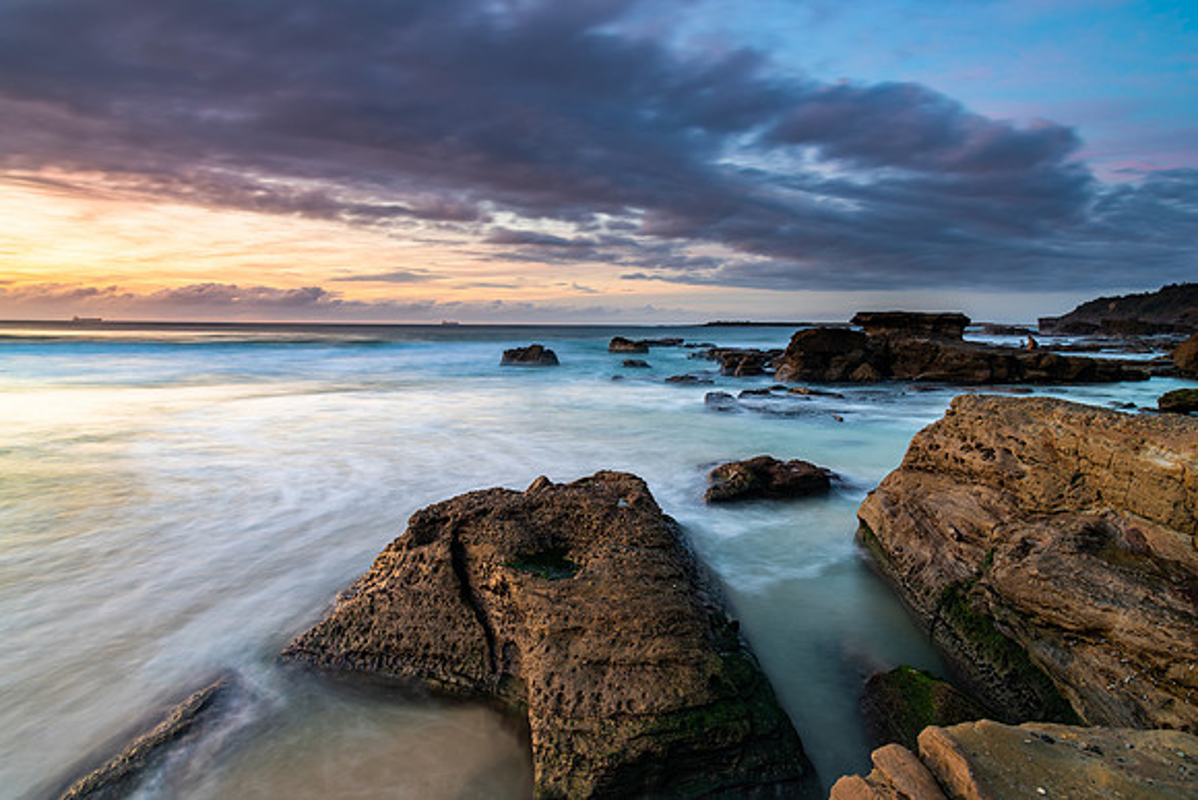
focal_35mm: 24
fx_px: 806
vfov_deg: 52.7
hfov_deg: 73.2
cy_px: 400
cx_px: 599
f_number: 9
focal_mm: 24
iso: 40
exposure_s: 10
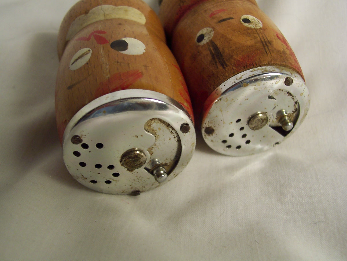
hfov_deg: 50.1
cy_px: 130
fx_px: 371
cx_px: 174
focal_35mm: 37
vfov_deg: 38.7
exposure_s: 1/180
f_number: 2.8
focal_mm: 5.6
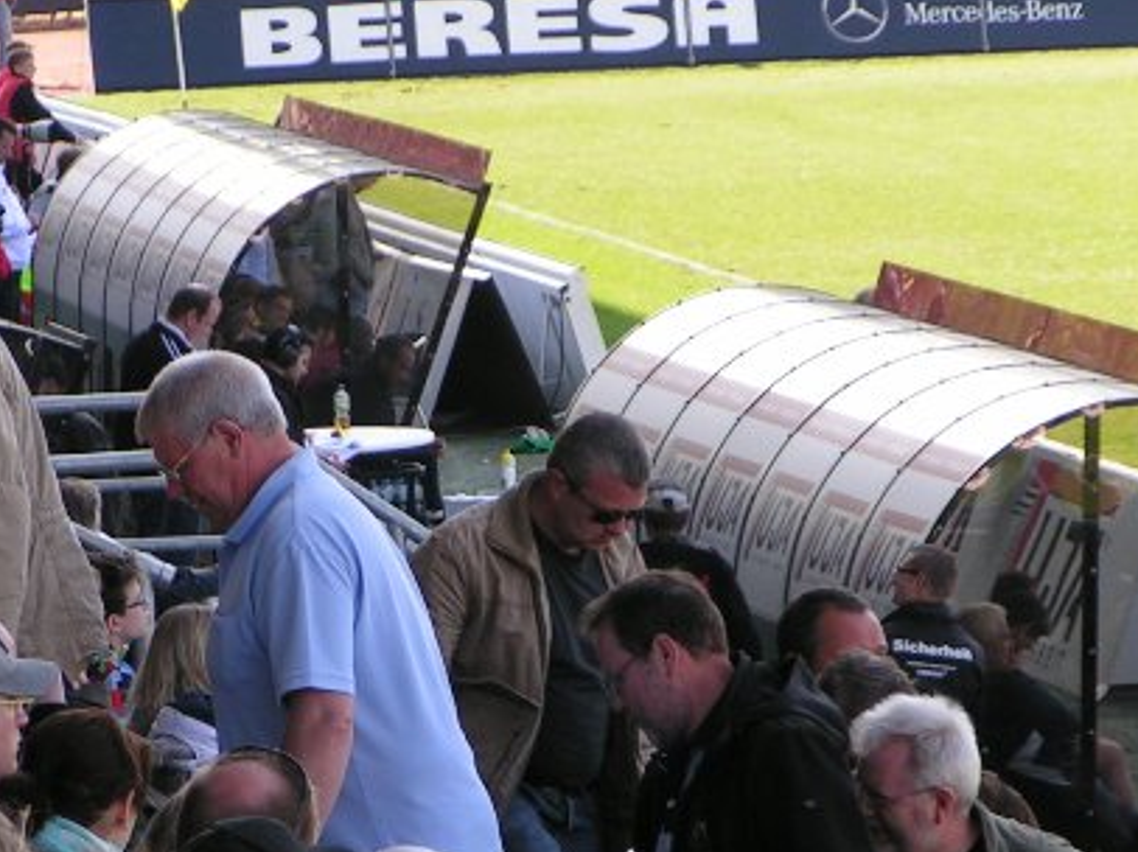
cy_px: 538
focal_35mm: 339
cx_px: 420
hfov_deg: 5.8
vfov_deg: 4.4
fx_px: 11138
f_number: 4
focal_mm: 26.3
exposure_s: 1/200
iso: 50
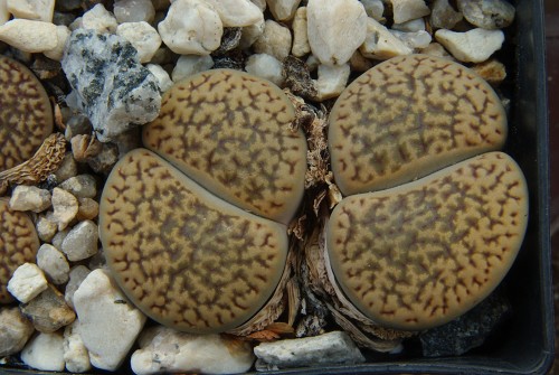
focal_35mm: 105
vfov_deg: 13.1
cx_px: 280
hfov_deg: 19.4
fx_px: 1633
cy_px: 188
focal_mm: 70
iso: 100
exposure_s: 3
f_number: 38
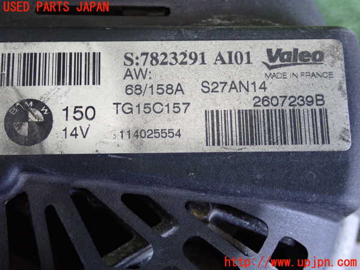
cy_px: 135
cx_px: 180
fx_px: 645
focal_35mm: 62
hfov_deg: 31.2
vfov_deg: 23.7
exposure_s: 1/60
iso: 800
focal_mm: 11.09
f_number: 3.6
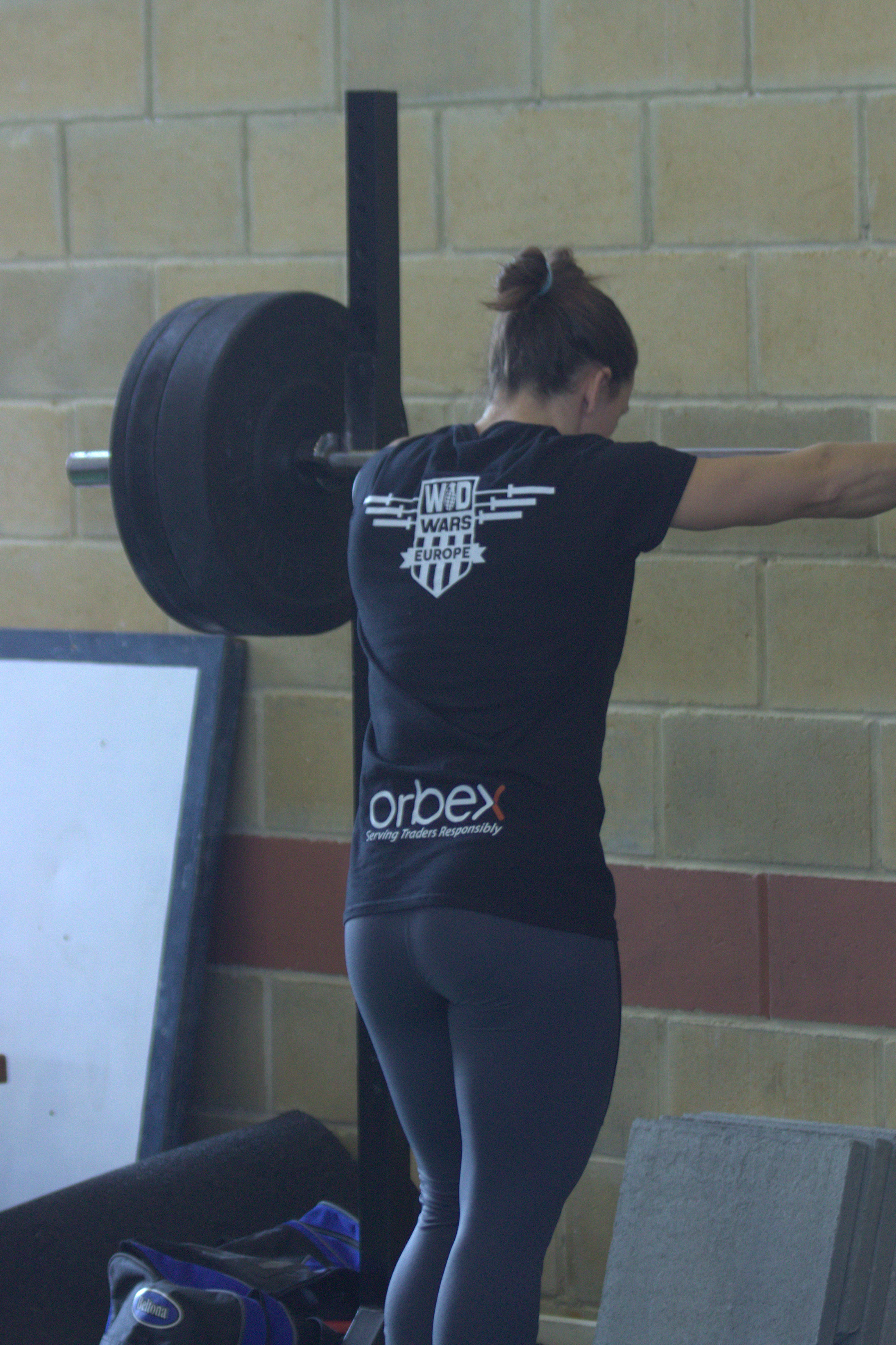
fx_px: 5865
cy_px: 797
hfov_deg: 8.7
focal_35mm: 157
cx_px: 566
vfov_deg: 13.1
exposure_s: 1/125
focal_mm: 75
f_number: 4
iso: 800
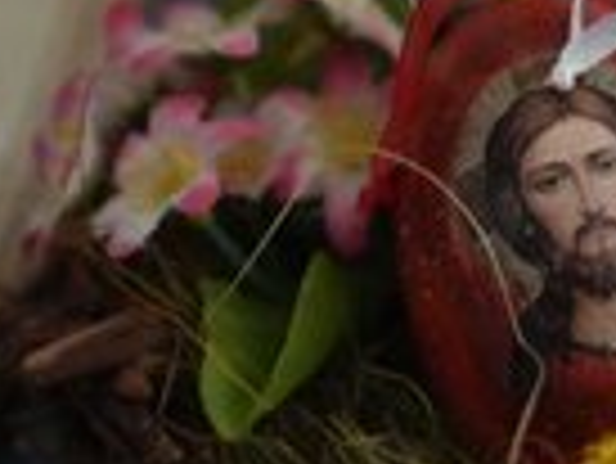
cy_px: 182
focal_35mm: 197
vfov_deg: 7.6
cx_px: 683
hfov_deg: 9.9
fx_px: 3509
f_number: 2.8
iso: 12800
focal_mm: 70
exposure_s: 1/20
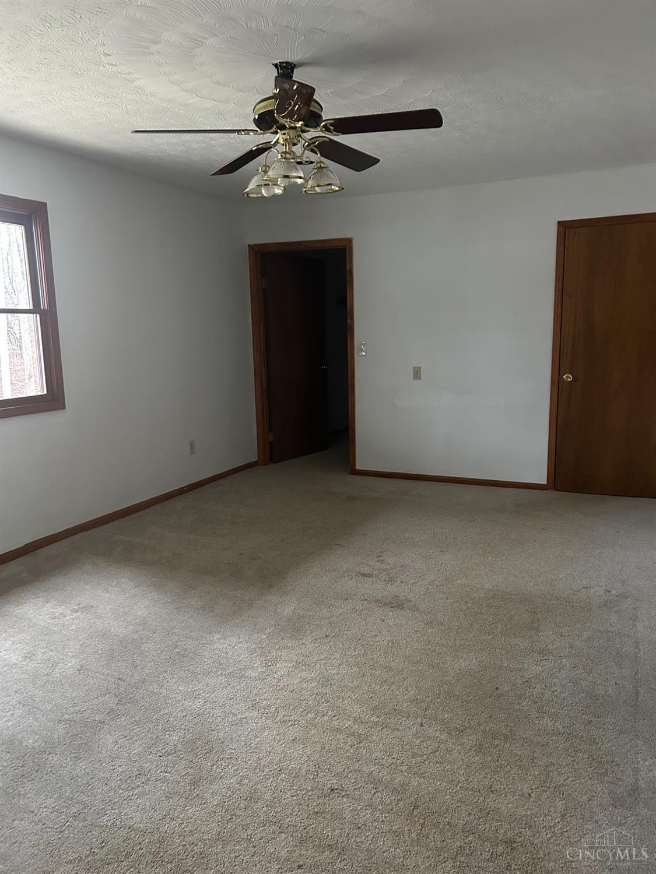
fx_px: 657
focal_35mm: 26
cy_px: 437
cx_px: 328
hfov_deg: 53.1
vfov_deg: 67.3
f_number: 1.5
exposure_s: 1/40
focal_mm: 5.7
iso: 640
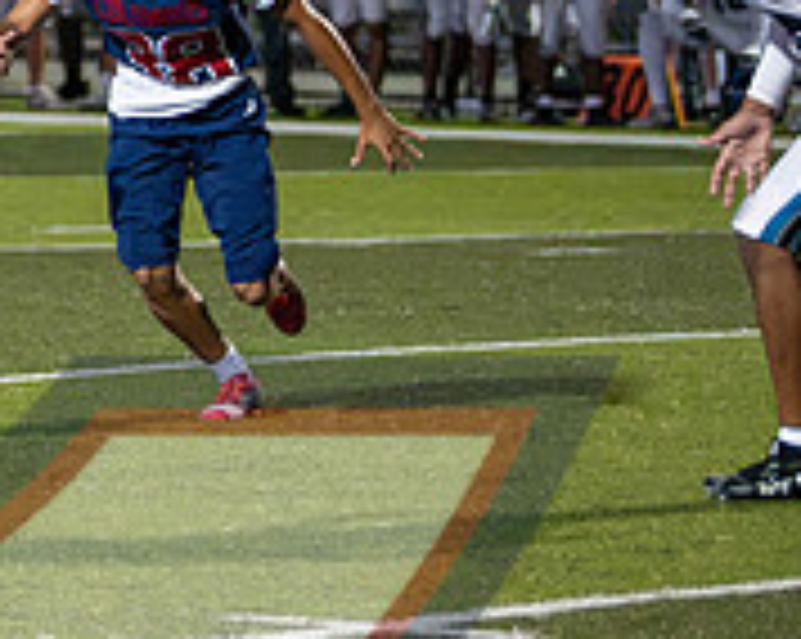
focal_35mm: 515
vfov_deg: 3.0
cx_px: -1283
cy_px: -40
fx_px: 12195
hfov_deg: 3.7
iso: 11400
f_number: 2.8
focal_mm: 105
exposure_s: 1/1000
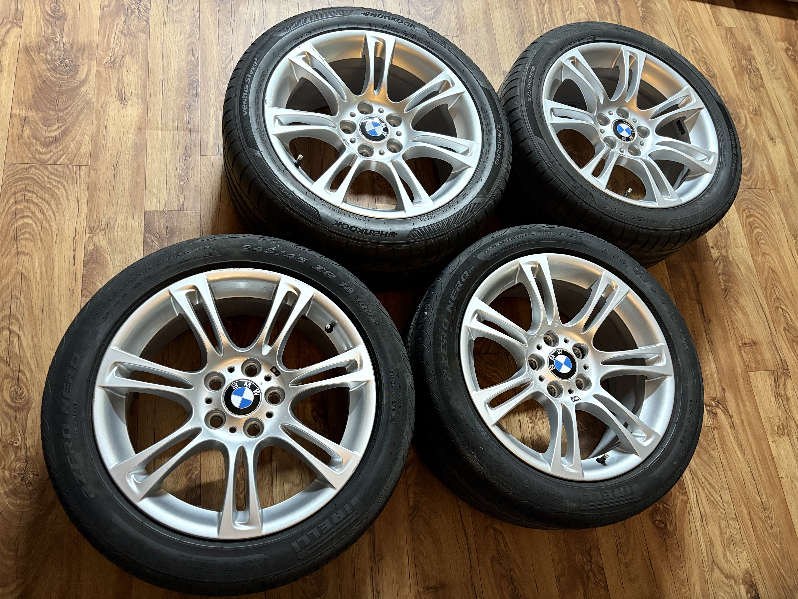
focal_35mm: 26
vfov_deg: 53.1
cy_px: 300
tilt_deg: -65.7
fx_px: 599
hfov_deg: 67.3
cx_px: 399
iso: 500
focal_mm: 5.96
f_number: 1.6
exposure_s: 1/50
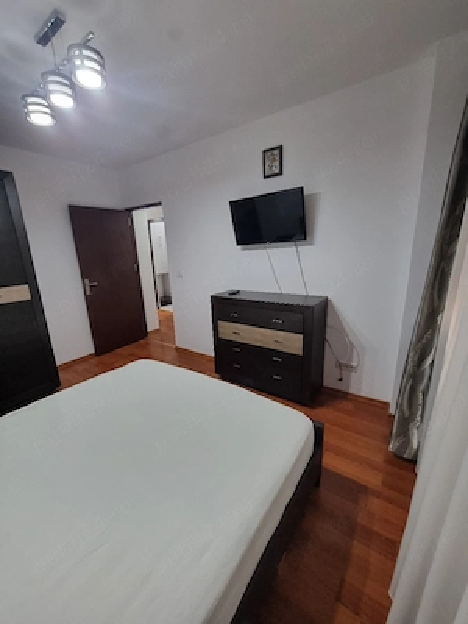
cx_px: 234
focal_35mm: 13
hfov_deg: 89.9
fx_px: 234
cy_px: 312
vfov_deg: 106.2
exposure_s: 1/60.2
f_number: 2.2
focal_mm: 2.2
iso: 400
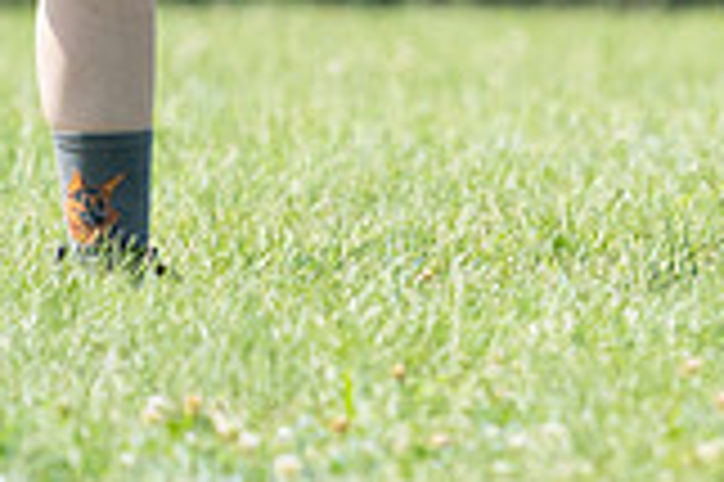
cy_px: -318
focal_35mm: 1167
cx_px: 755
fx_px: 23445
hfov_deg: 1.8
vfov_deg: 1.2
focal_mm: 324
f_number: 6.3
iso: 2000
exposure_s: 1/4000
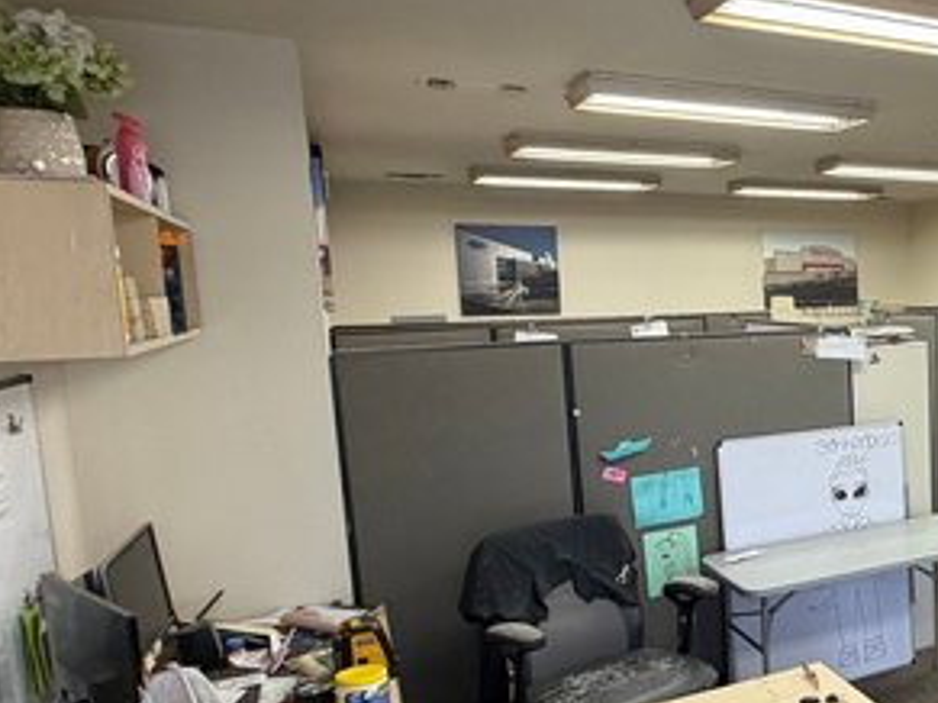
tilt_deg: -6.7
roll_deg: +1.0
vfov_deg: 38.6
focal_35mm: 37
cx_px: 1051
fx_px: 1002
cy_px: 400
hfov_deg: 39.9
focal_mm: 2.22
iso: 200
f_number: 2.2
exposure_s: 1/121
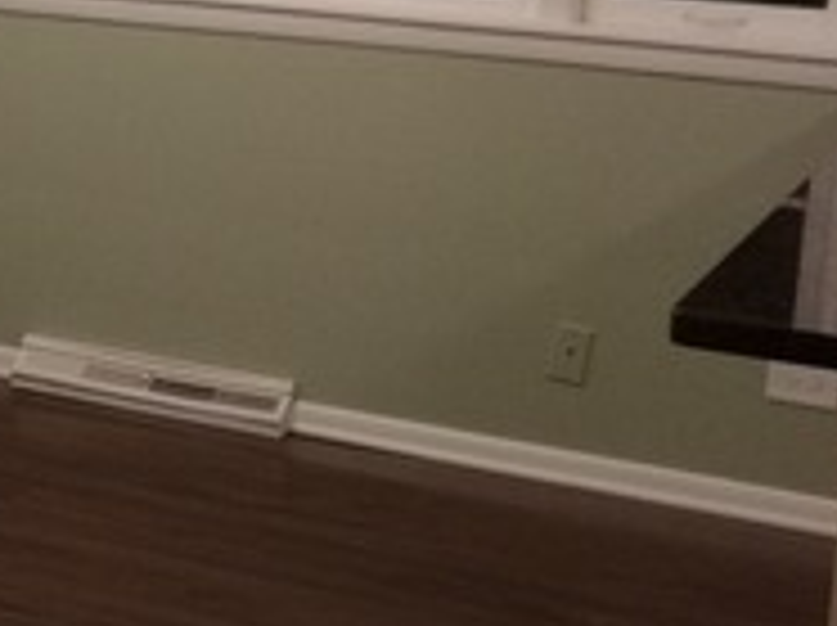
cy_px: 81
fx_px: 2246
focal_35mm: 93
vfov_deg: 15.7
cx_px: -212
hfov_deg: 19.6
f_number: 2
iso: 320
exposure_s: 1/30
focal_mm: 4.04
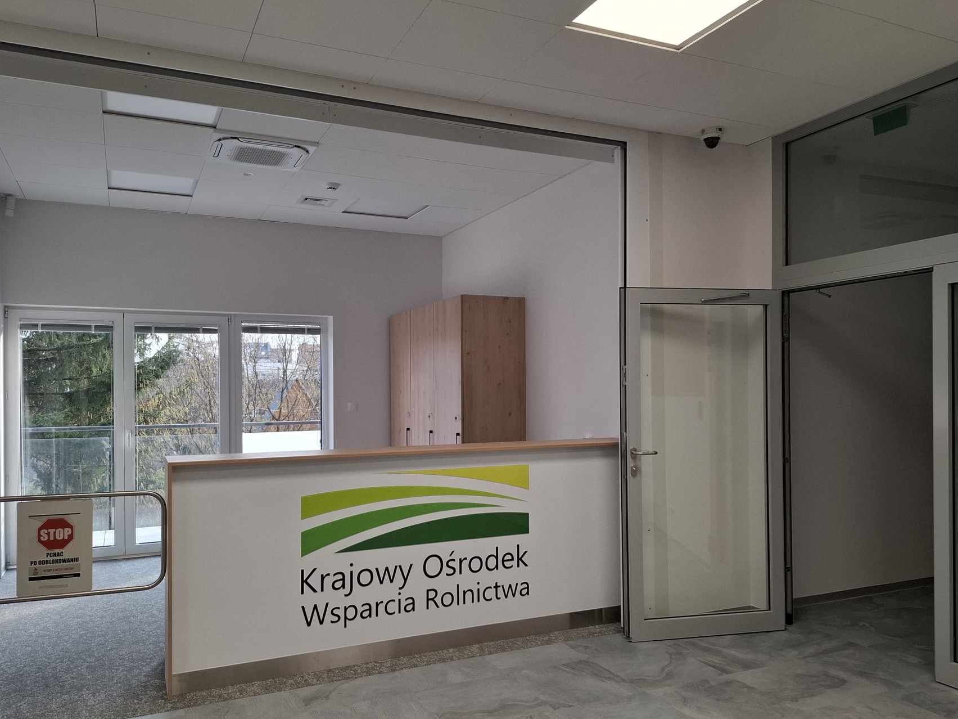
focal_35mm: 27
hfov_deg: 65.3
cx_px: 500
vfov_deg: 51.3
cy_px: 384
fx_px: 747
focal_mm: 5.54
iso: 50
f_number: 1.8
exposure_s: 1/100
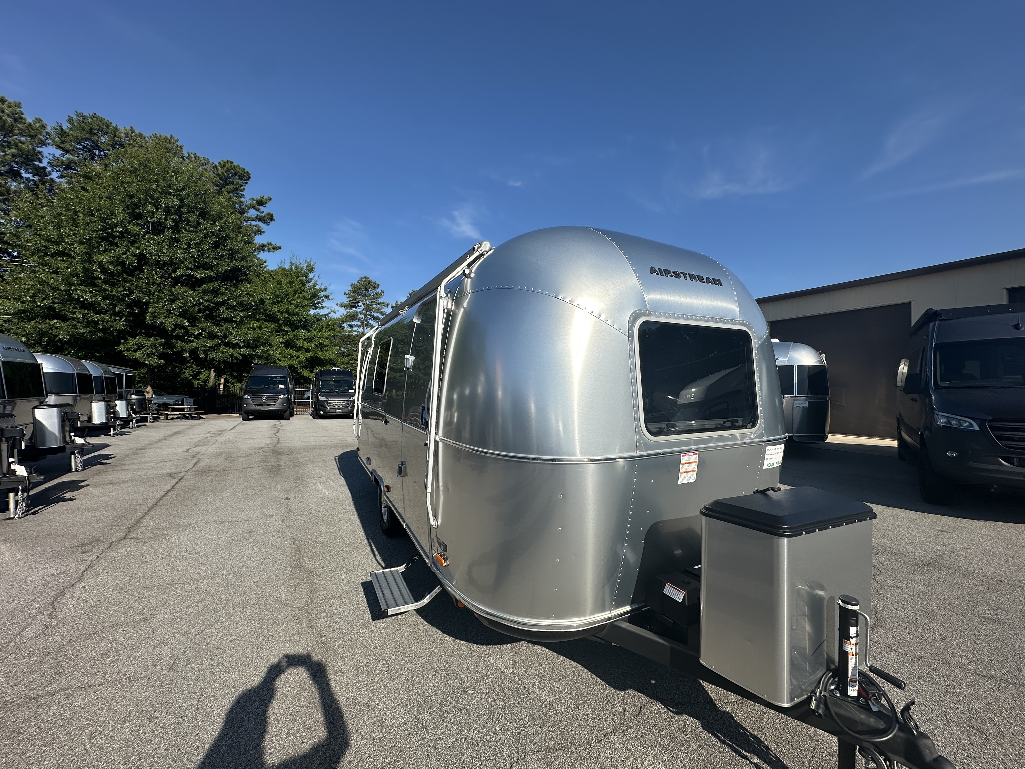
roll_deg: -1.9
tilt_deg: +0.5
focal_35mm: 14
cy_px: 384
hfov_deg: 102.1
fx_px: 415
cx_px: 512
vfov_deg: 85.7
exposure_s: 1/2681
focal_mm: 2.22
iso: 50
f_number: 2.2
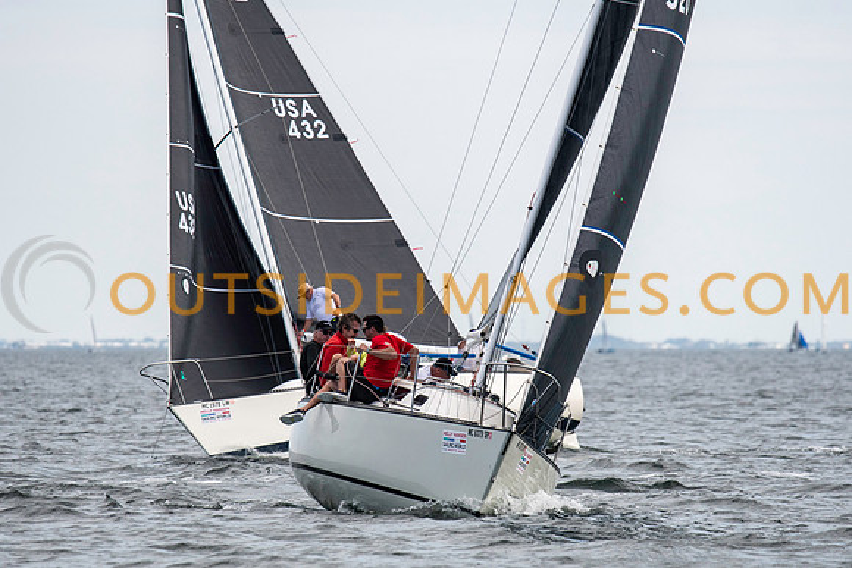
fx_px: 12416
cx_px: 425
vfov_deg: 2.6
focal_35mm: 525
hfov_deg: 3.9
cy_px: 324
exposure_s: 1/3200
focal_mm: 300
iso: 320
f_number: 5
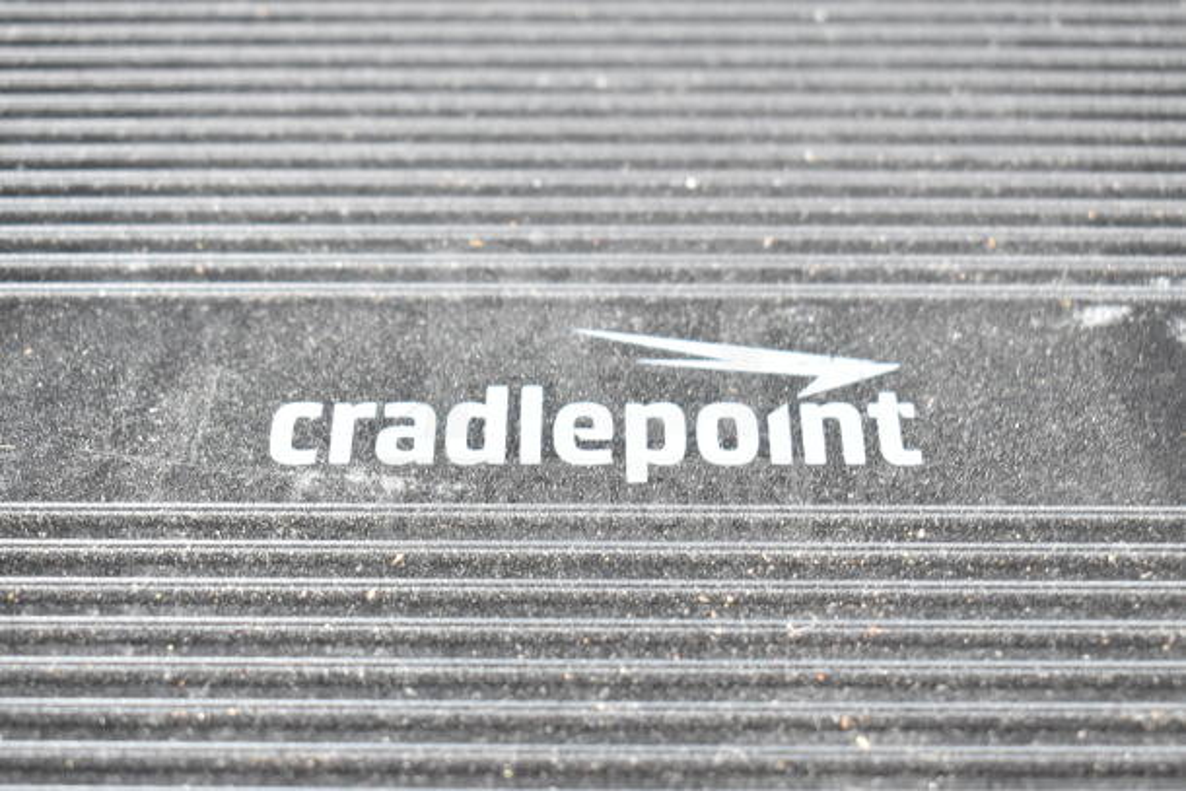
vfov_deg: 28.1
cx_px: 593
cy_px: 396
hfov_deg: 41.1
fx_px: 1582
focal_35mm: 48
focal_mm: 32
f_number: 5
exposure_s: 1/100
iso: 1600
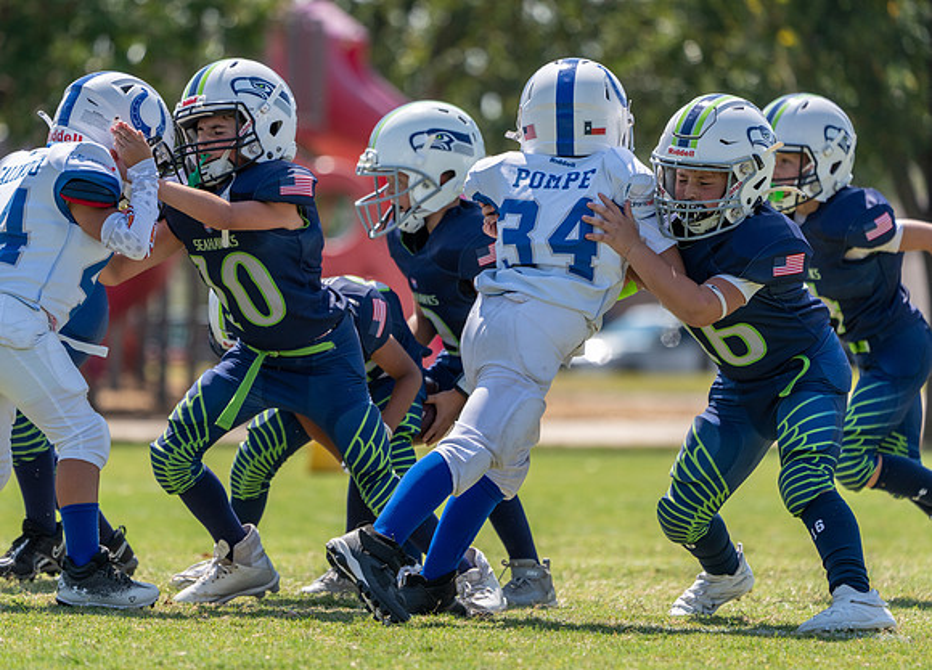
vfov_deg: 4.2
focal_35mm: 347
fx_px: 9203
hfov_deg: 5.8
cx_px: 391
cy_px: 361
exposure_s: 1/1250
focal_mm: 306
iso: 320
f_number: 5.6
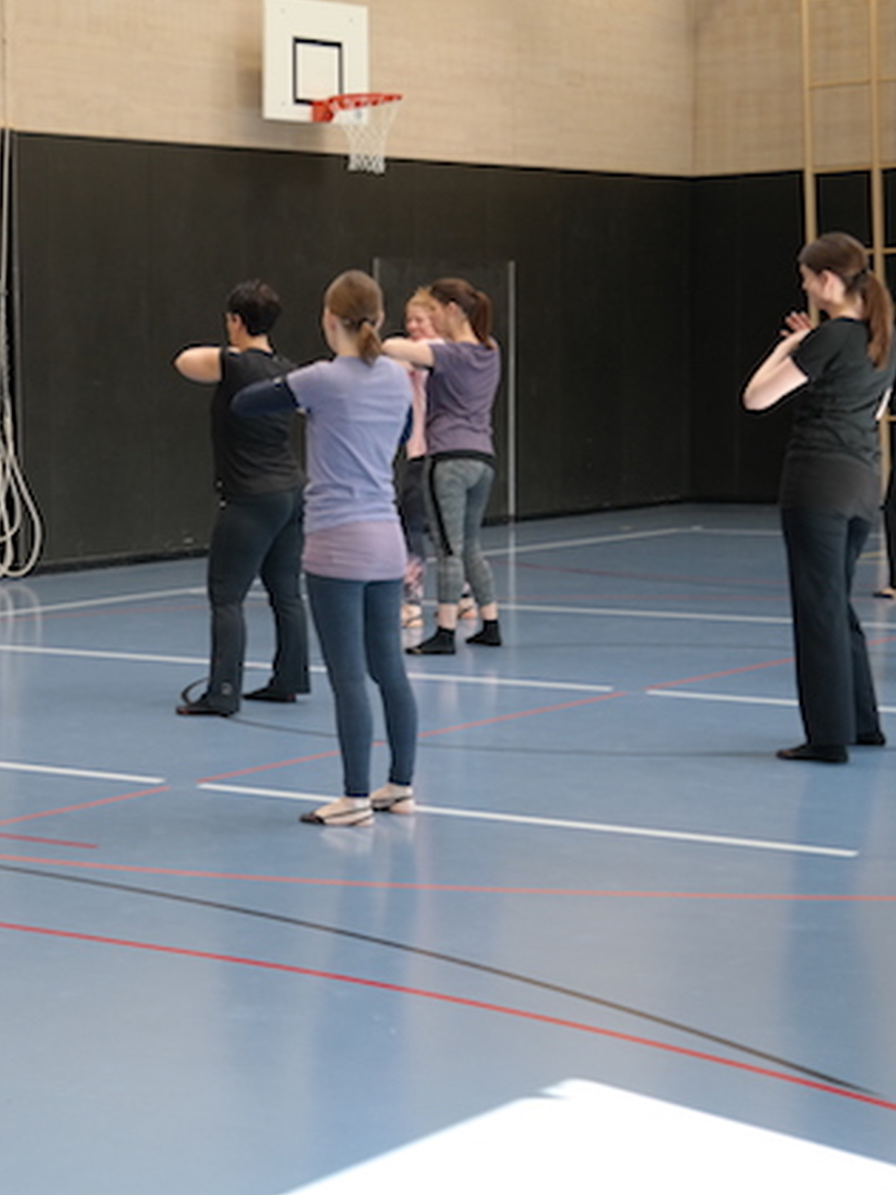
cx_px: 48
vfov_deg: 23.8
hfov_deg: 17.7
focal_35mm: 82
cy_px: 590
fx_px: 2830
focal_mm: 37
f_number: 4.5
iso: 400
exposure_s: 1/60
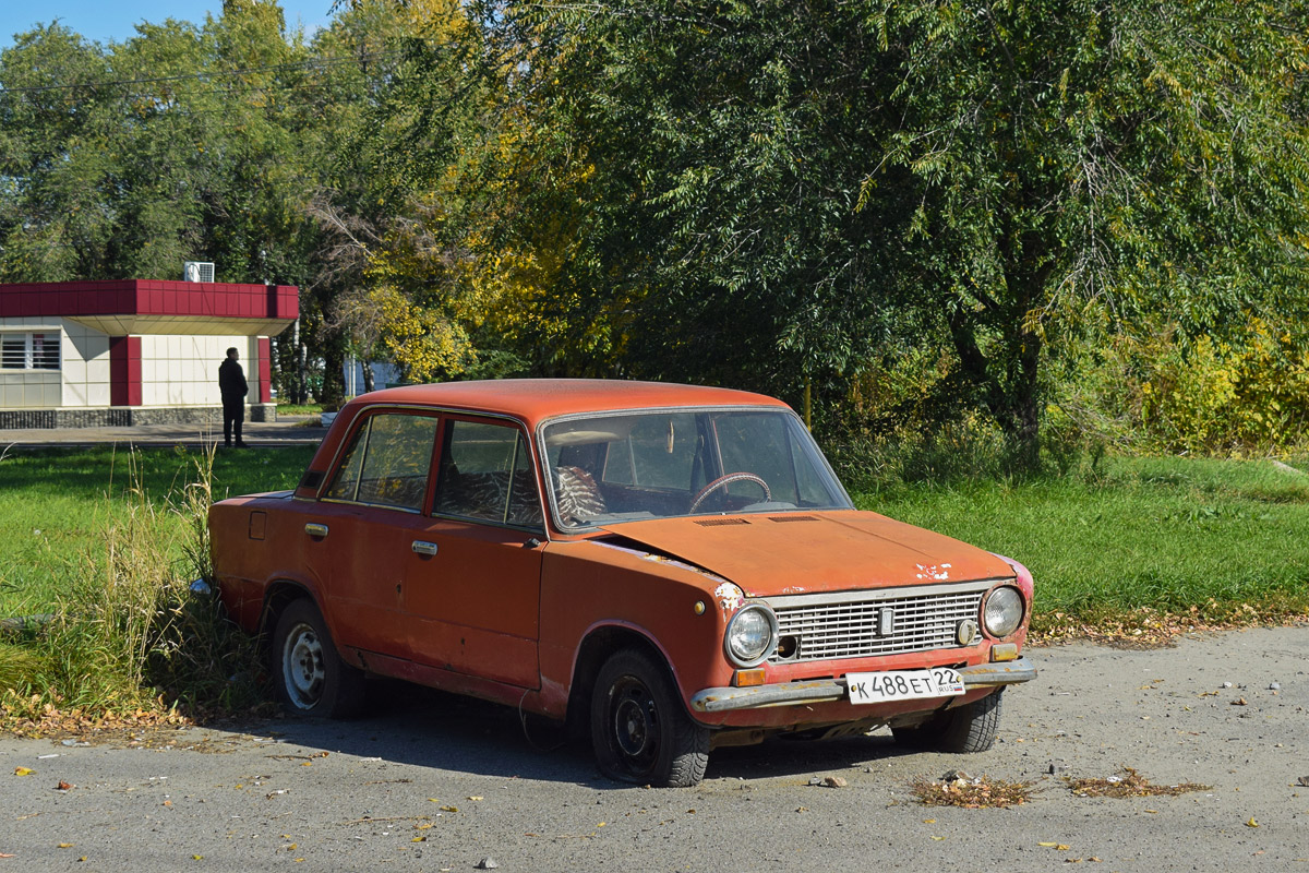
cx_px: 654
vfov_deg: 22.6
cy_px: 436
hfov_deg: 33.4
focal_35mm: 60
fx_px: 2181
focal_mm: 40
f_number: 6.3
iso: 200
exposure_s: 1/640
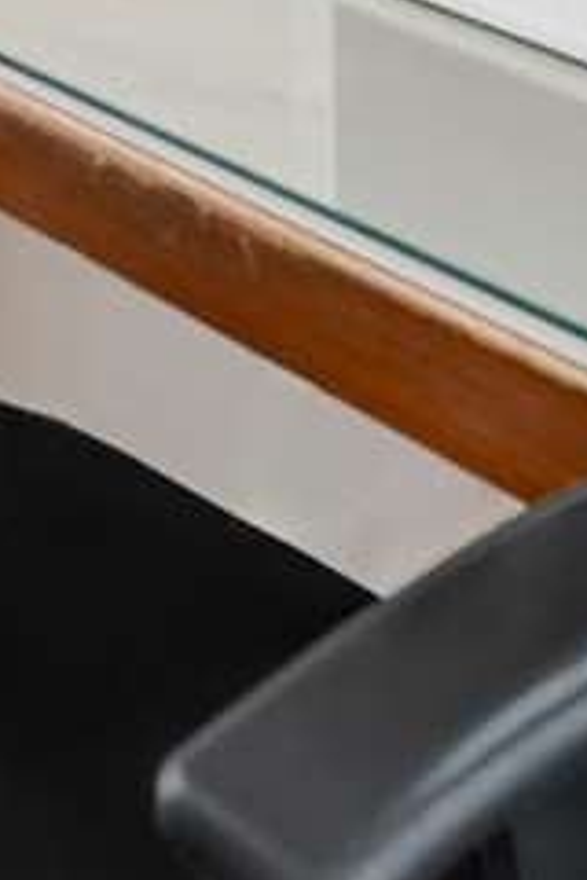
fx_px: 1834
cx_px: -664
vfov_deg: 22.3
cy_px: -436
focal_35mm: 75
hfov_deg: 14.4
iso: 800
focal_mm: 12
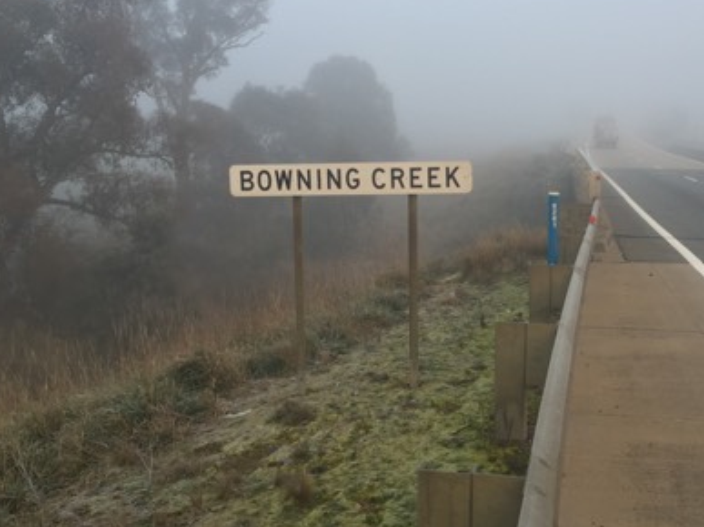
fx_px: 793
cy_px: 214
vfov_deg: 36.7
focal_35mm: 39
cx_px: 451
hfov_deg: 47.3
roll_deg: +1.4
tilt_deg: -4.5
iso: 32
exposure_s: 1/120
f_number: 2.2
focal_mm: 4.15
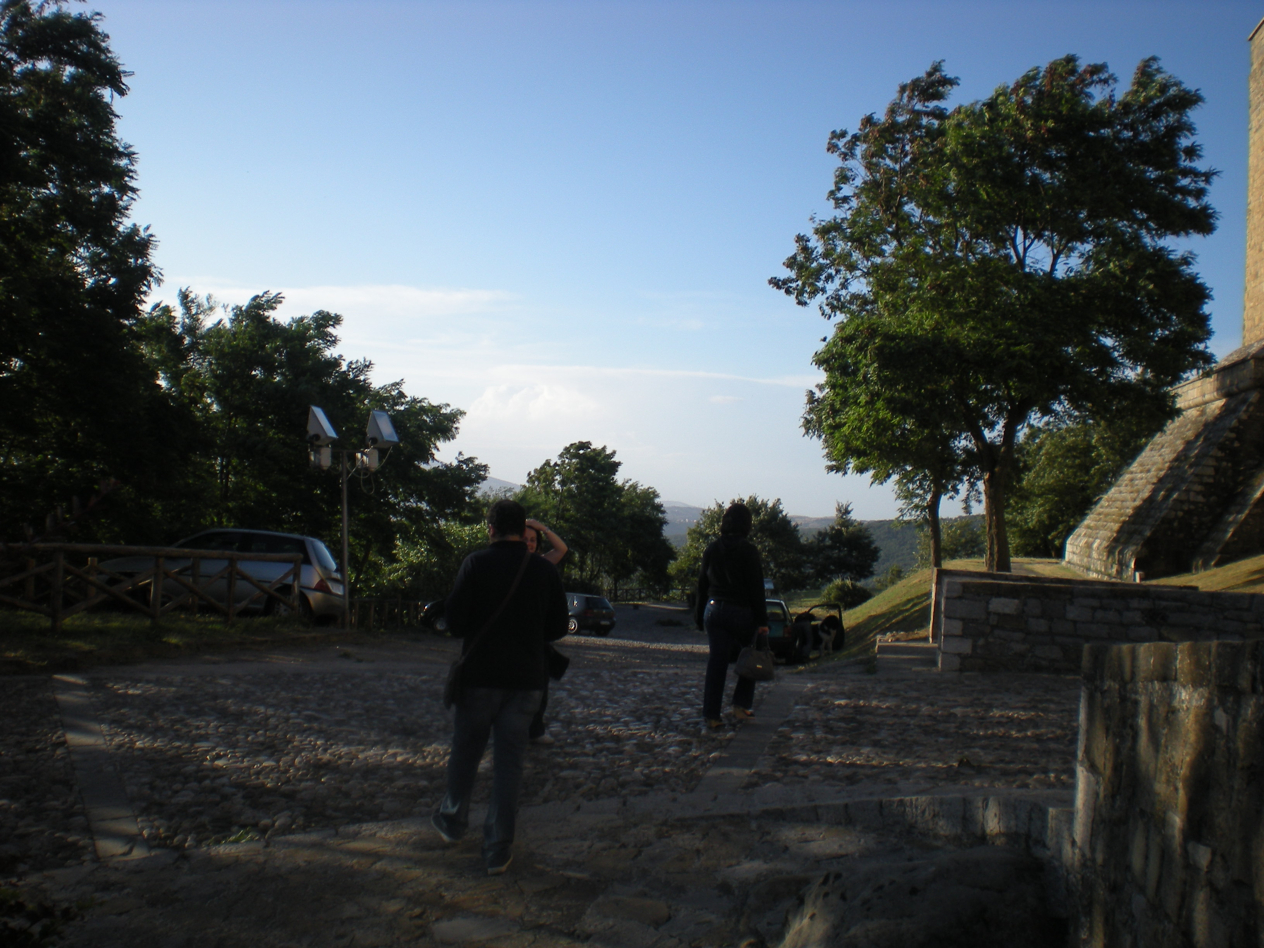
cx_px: 632
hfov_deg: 49.0
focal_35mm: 38
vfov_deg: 37.7
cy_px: 474
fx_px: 1388
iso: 64
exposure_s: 1/376
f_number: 4.6
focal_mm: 6.3
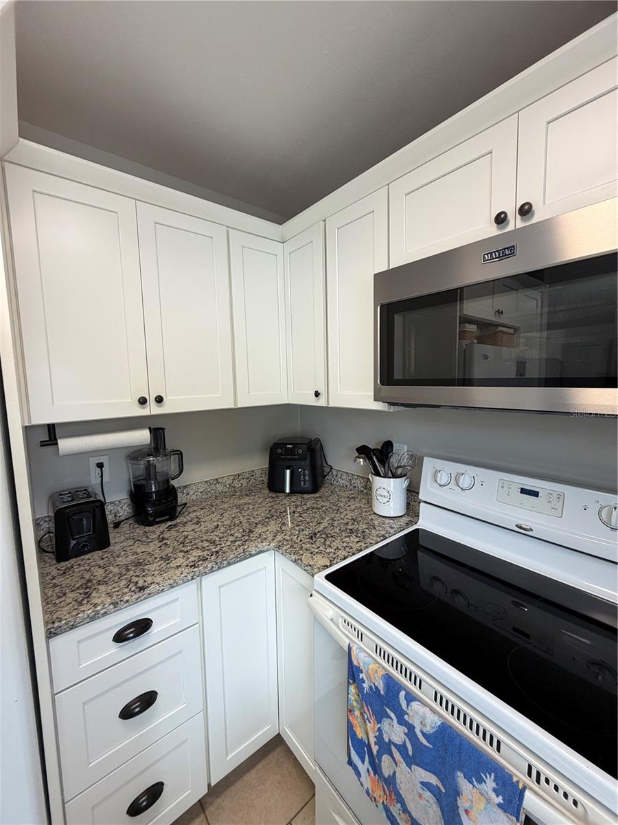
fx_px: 333
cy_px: 412
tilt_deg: -5.2
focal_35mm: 14
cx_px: 309
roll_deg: +2.4
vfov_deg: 102.1
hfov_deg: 85.7
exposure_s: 1/120
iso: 100
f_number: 2.2
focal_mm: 2.22
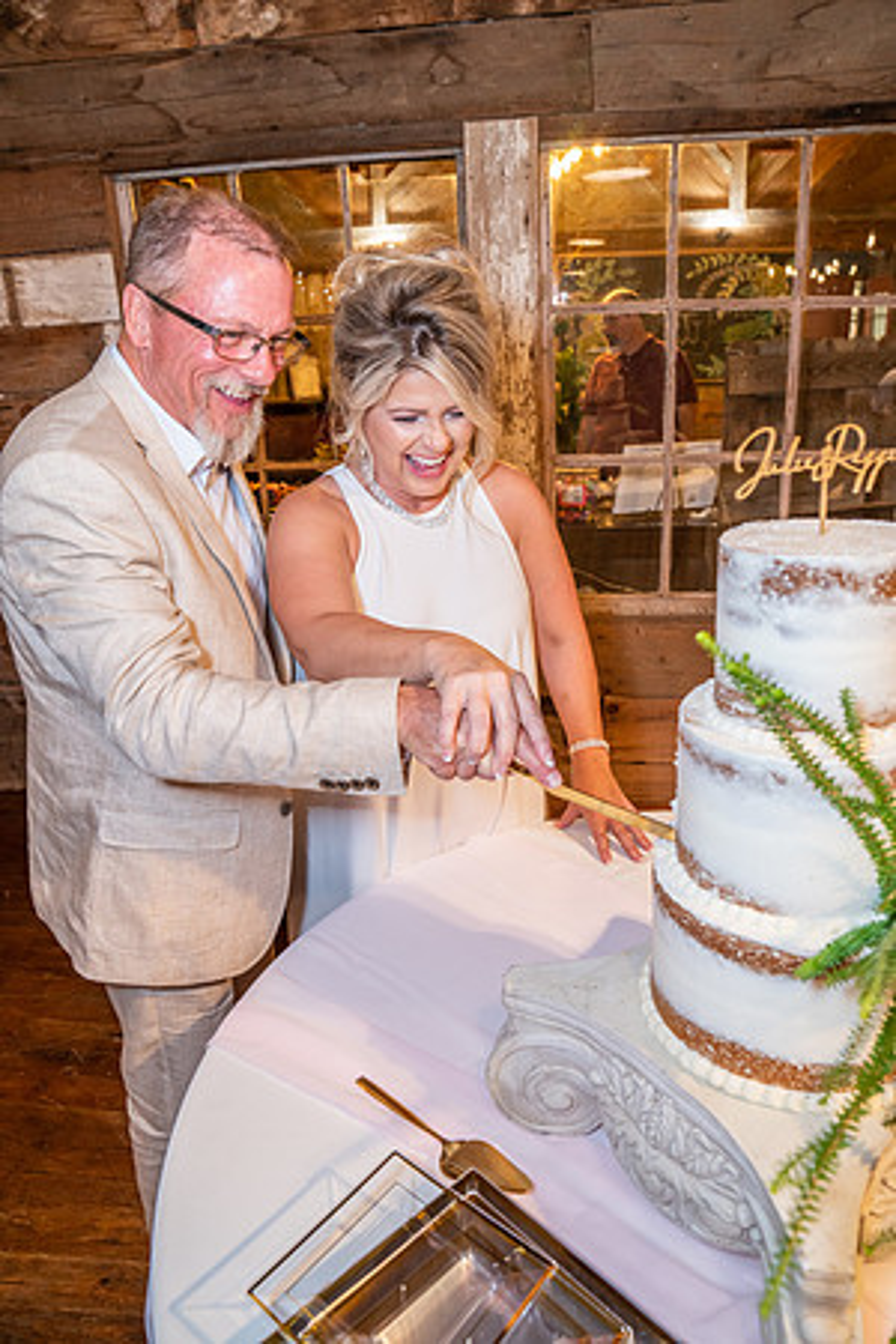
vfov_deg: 73.7
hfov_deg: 53.1
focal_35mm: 24
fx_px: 896
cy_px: 672
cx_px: 448
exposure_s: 1/60
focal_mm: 24
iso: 1600
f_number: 4.5
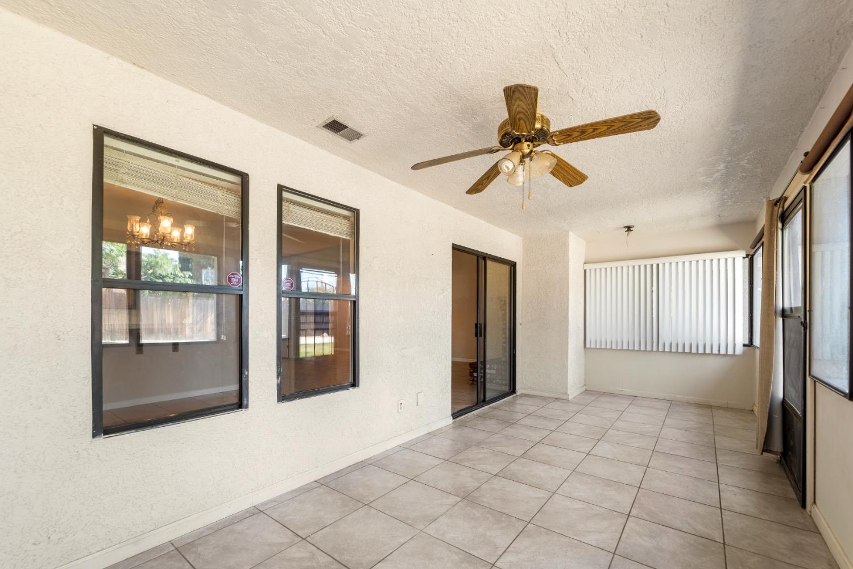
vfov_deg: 81.2
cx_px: 426
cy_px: 284
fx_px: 332
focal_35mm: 14
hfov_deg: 104.3
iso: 80
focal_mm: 14
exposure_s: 1/30
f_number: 5
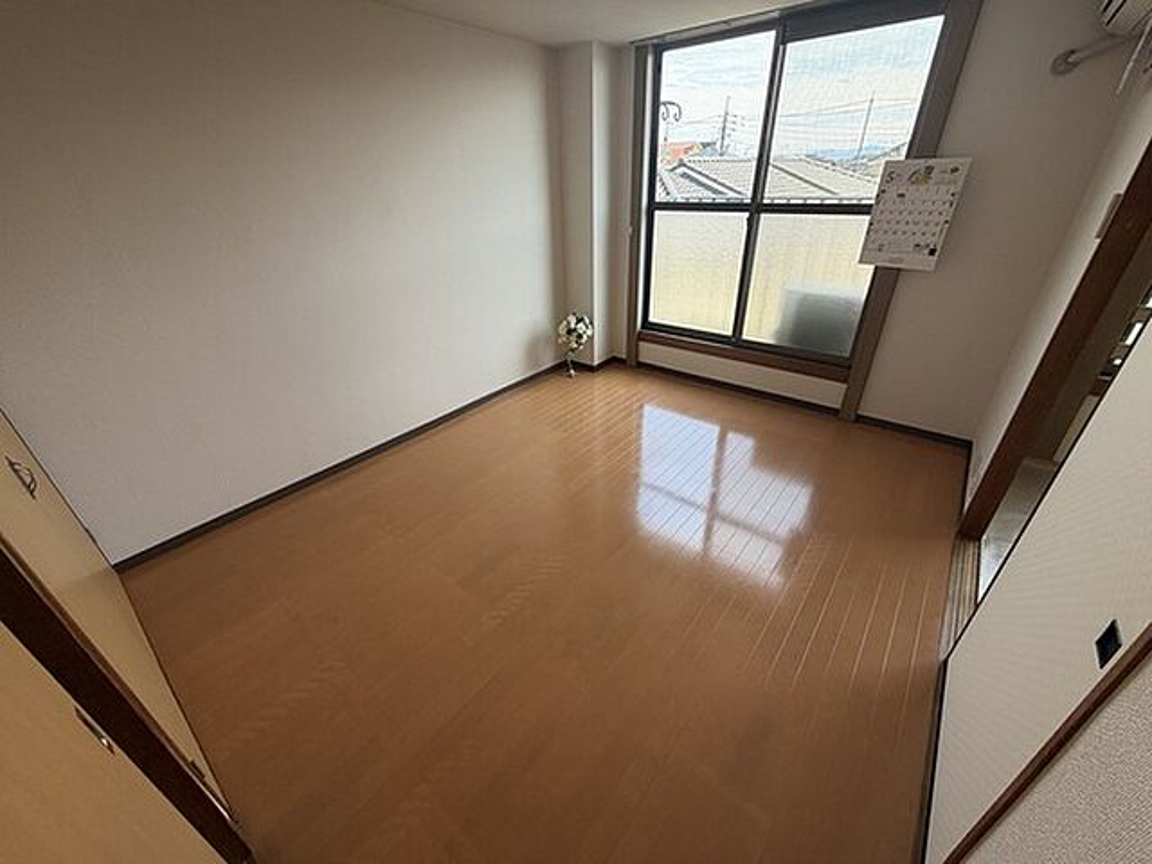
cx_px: 576
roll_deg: +2.1
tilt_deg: -27.9
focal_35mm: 14
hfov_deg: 102.1
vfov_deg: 85.7
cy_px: 432
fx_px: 466
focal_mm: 2.22
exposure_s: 1/121
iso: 80
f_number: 2.2
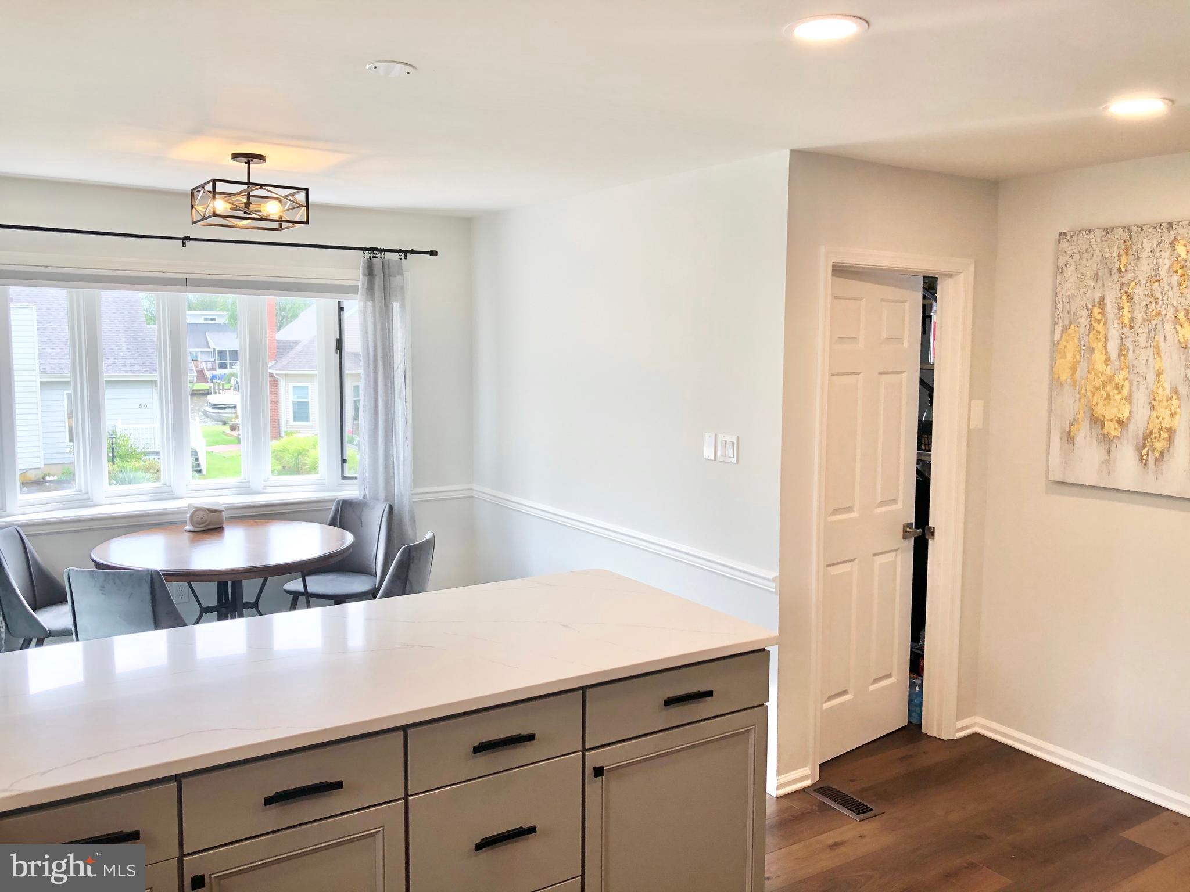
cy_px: 446
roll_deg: -0.3
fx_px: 963
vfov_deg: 49.7
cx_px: 595
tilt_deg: -7.1
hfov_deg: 63.4
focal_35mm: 28
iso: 32
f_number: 1.8
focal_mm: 3.99
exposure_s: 1/120
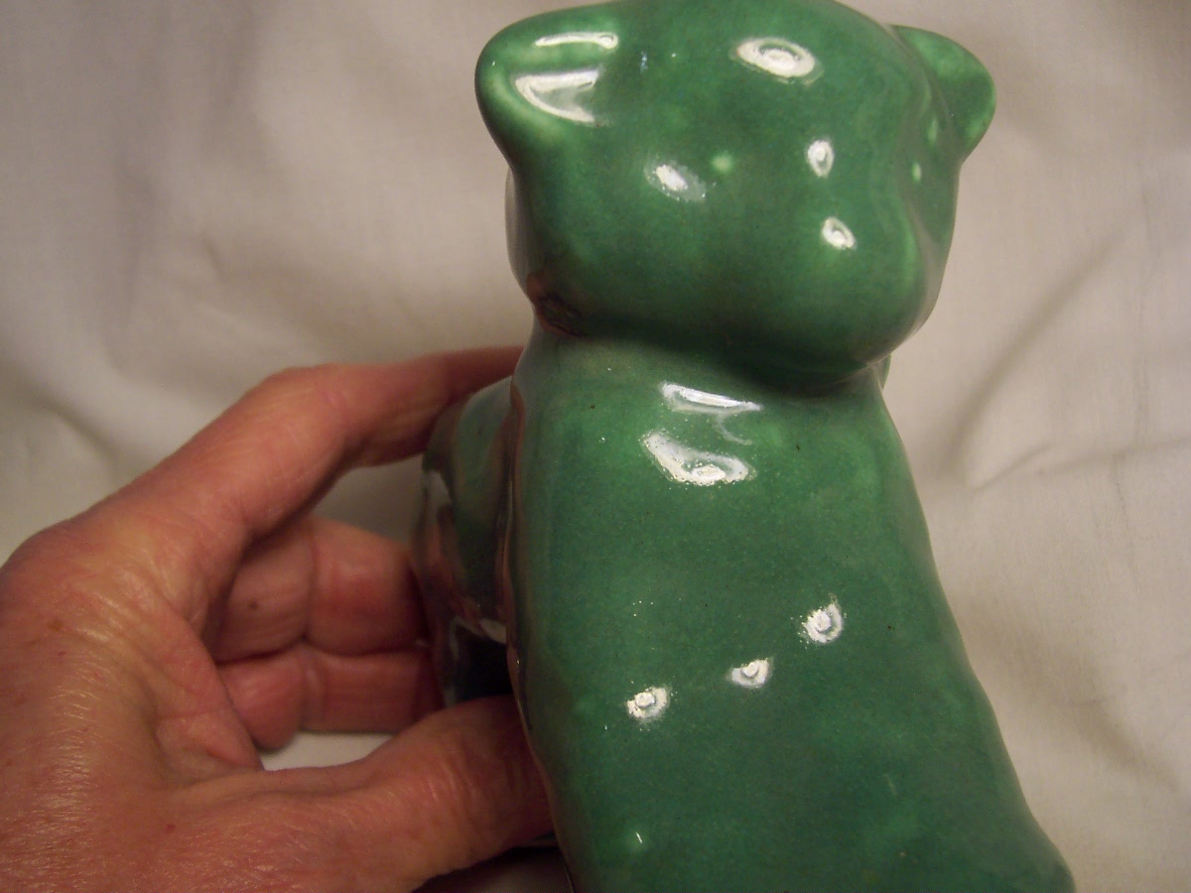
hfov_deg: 50.1
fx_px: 1273
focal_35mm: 37
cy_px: 446
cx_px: 596
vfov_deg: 38.7
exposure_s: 1/250
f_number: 2.8
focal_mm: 5.6
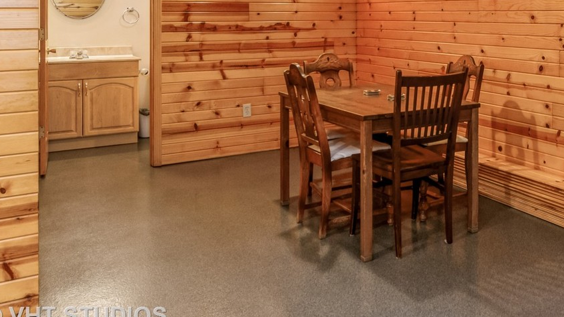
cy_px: -7
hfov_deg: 47.2
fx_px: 598
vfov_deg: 27.8
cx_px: 466
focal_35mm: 40
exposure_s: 1/2.5
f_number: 10
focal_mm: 20
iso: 200
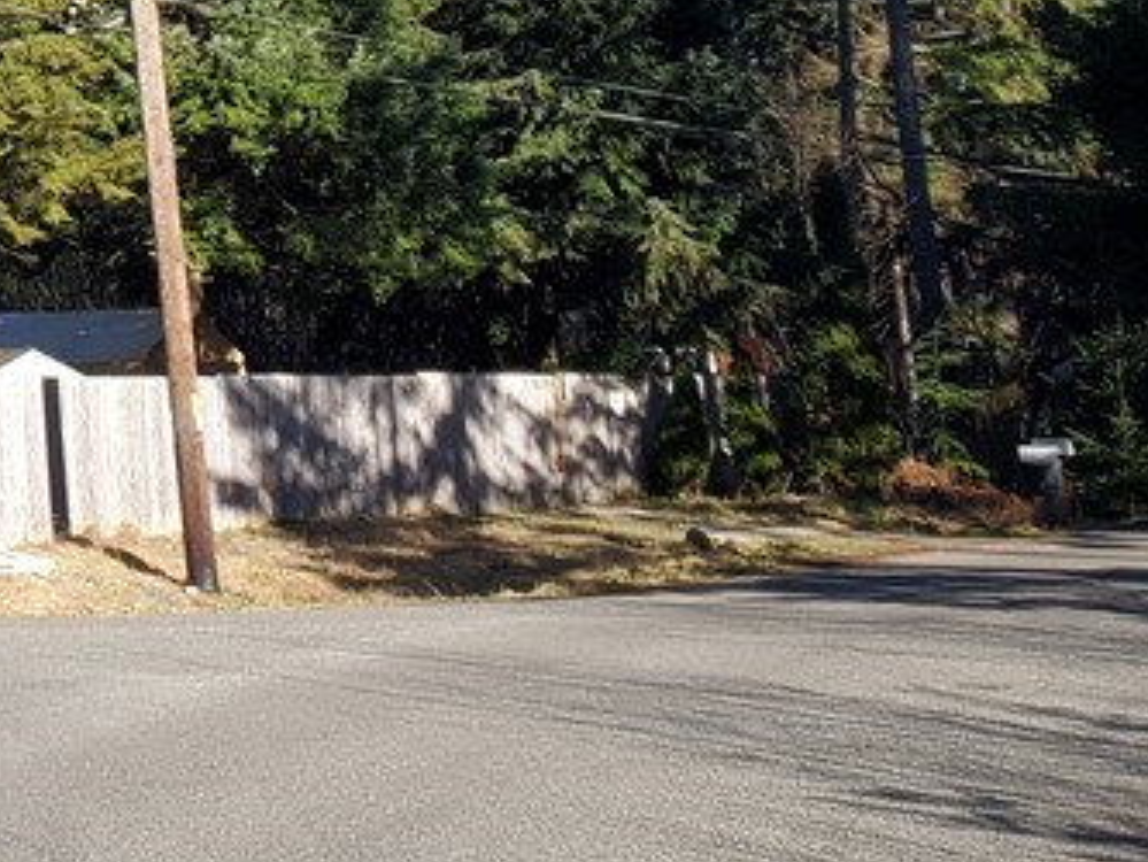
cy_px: -210
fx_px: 2654
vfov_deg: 17.5
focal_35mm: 80
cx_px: -207
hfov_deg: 22.6
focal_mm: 4.3
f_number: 2.4
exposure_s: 1/649
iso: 50
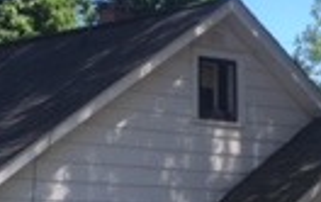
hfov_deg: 14.0
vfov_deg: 8.8
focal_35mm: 149
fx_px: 1306
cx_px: 231
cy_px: 231
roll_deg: -0.1
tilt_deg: +2.4
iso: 32
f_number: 2.2
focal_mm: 4.15
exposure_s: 1/599
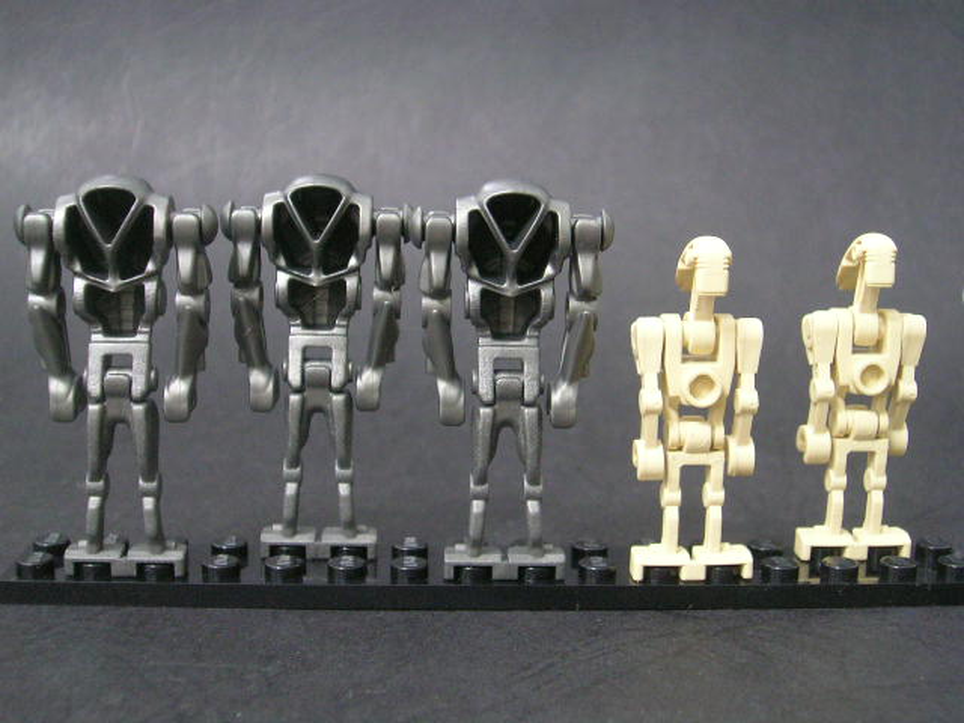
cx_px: 482
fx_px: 1337
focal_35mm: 48
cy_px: 362
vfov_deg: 30.3
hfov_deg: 39.7
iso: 200
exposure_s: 1/2.5
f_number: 3.1
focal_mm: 7.3
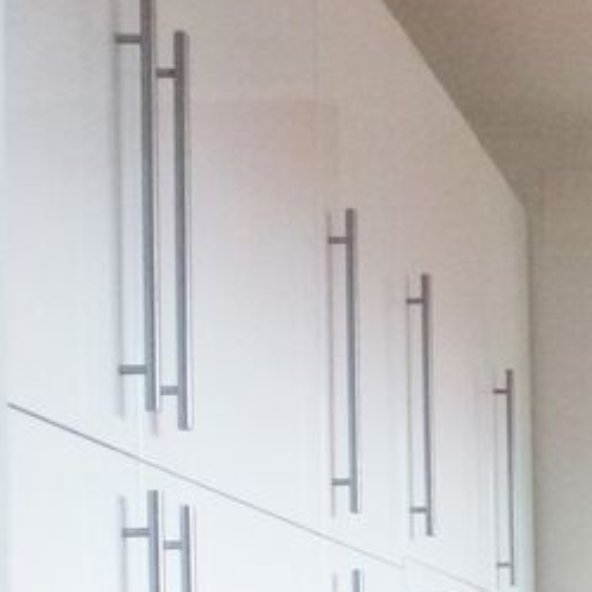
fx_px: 1645
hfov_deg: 17.2
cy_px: 791
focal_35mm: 85
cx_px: 1021
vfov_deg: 18.8
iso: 400
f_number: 3.3
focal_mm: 4.3
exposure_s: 1/25
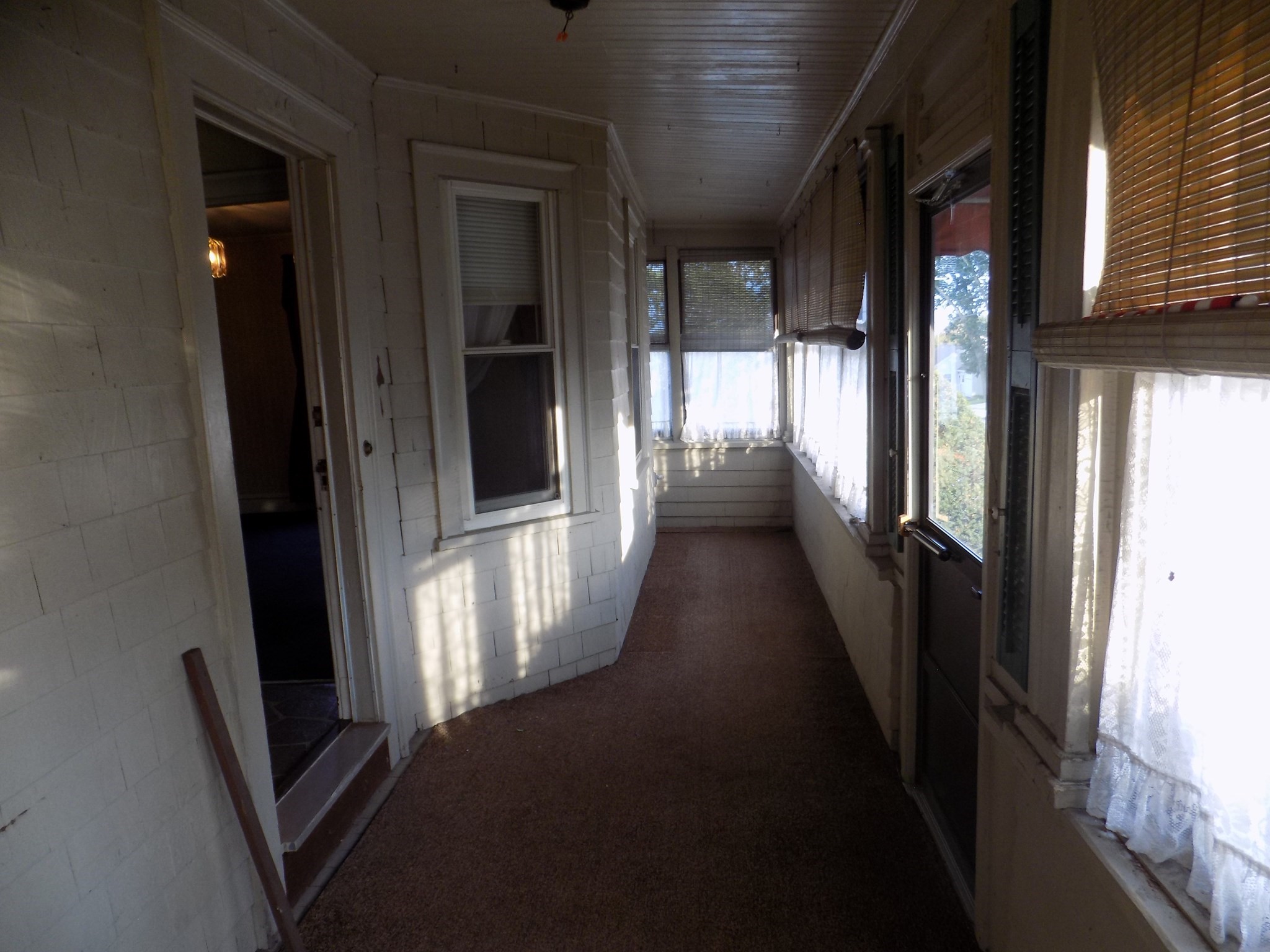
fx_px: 844
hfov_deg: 73.9
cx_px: 635
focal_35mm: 23
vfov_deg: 58.9
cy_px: 476
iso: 100
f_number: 3.1
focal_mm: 4
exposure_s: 1/30
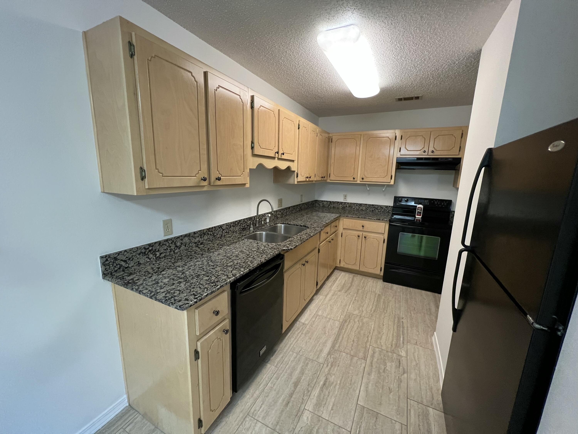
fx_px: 217
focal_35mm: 13
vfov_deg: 89.9
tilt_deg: -10.9
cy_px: 217
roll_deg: -2.3
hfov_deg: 106.2
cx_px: 289
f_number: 1.8
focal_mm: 1.57
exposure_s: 1/60
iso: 320
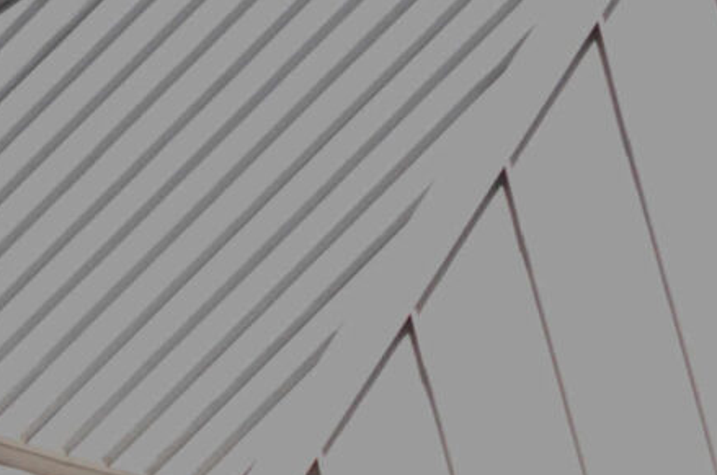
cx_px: -846
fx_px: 29582
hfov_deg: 1.4
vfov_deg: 0.9
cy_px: -49
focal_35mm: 1488
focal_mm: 170
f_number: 11
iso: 200
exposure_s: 1/500
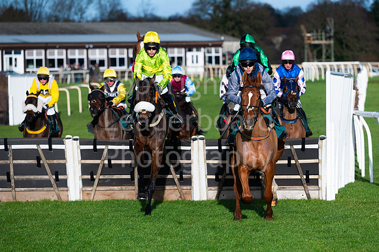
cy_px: 130
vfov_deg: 7.6
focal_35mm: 180
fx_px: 1898
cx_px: 224
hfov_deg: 11.4
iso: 250
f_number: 3.5
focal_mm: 150
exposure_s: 1/5000
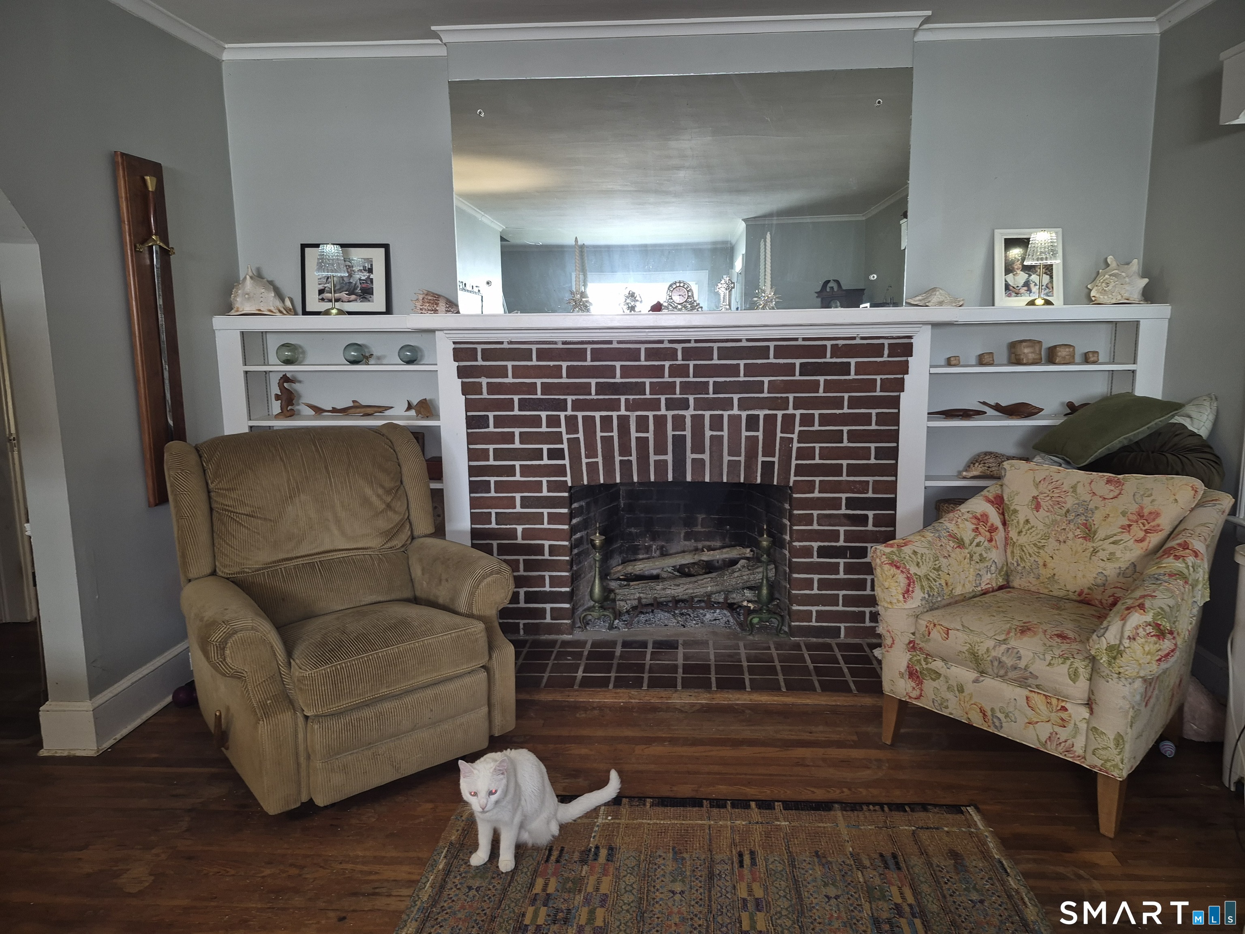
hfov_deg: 73.9
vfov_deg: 58.9
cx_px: 622
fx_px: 827
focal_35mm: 23
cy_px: 467
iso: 125
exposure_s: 1/20
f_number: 1.8
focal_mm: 5.4
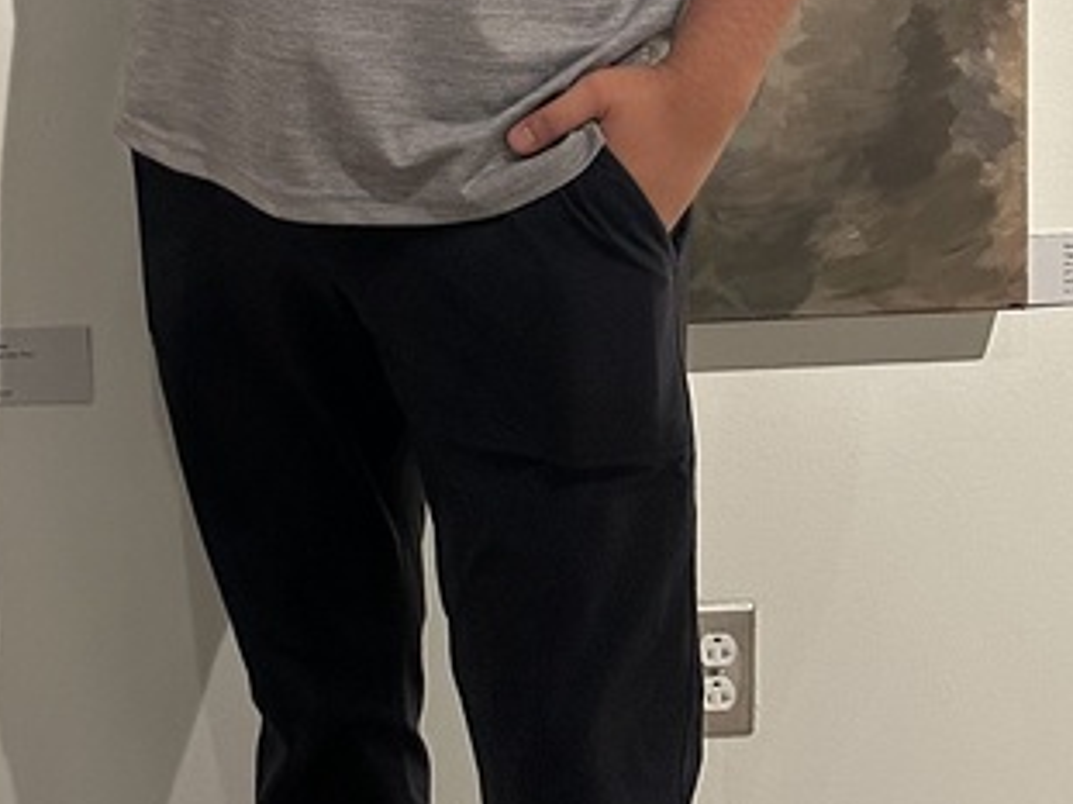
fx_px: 2448
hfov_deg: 23.0
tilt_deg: -3.0
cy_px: -497
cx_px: -162
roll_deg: +0.6
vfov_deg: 16.5
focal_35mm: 79
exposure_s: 1/120
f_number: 1.78
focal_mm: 6.86
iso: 200
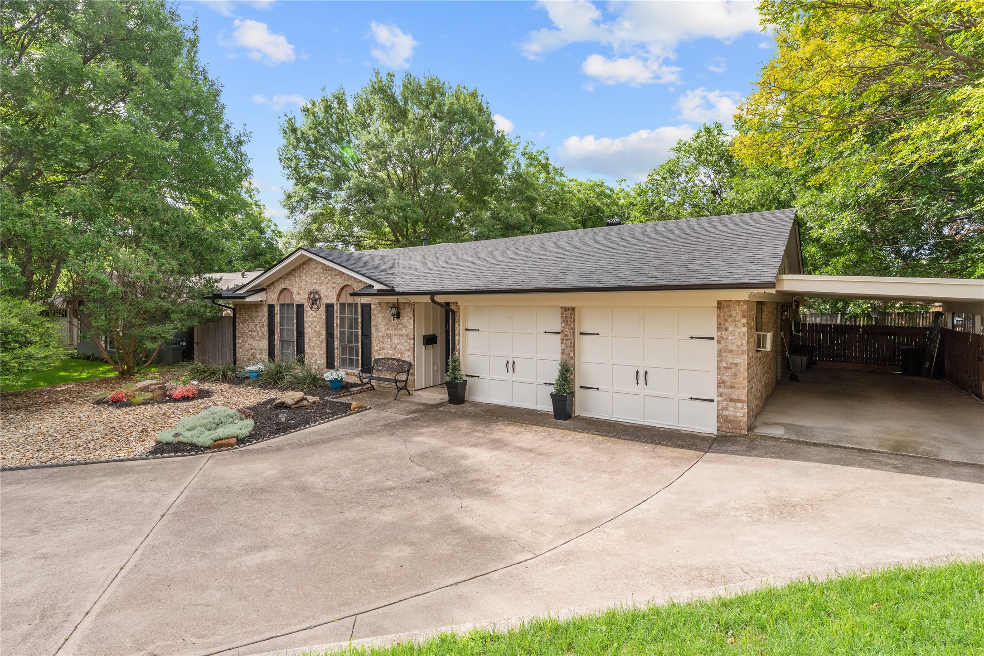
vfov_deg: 67.4
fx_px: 492
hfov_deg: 90.0
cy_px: 328
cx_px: 492
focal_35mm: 18
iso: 400
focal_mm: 18
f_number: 9
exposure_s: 1/400
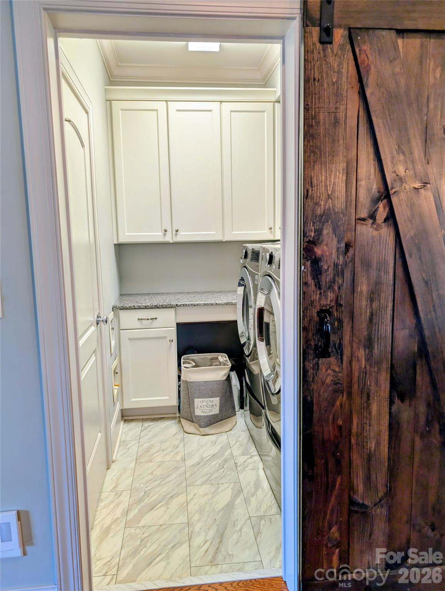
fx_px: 410
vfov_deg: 71.5
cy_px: 296
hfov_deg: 56.9
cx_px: 222
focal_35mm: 24
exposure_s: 1/60
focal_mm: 6.9
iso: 90
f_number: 1.68
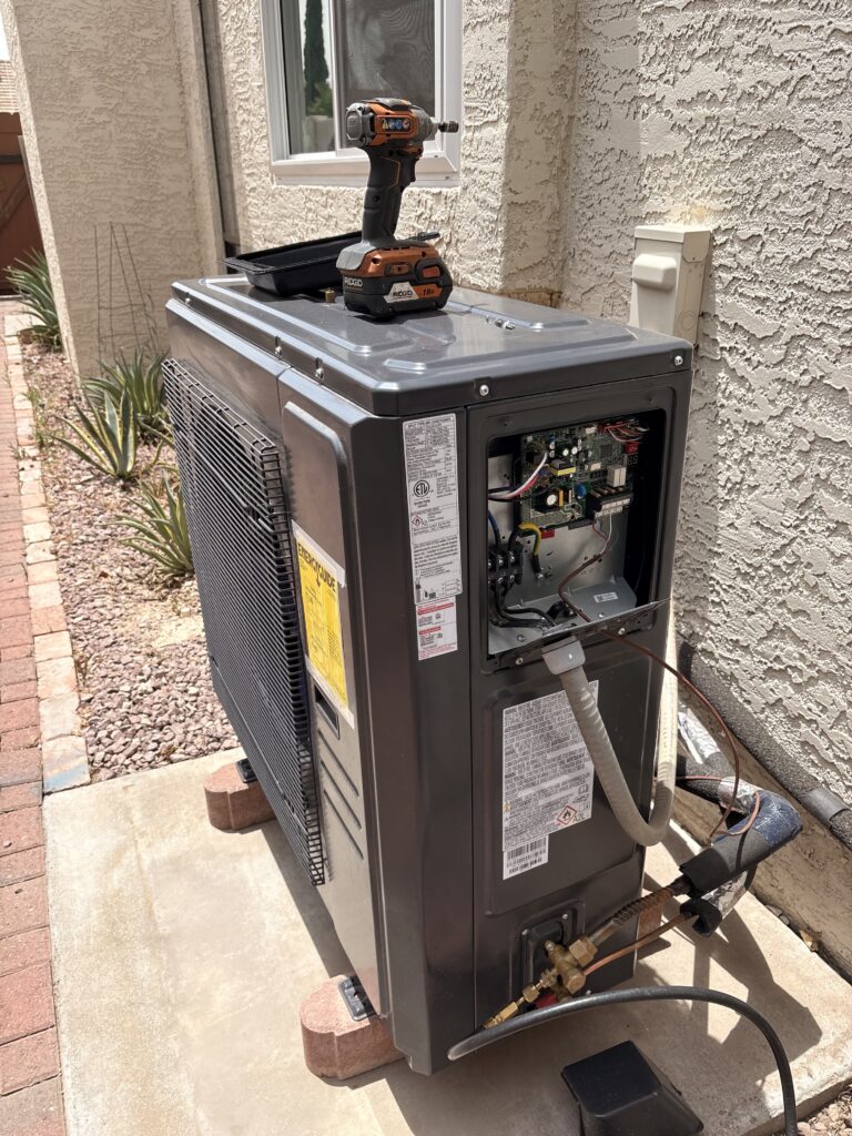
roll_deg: +0.2
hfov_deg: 53.1
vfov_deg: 67.3
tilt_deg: -24.1
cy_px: 568
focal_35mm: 26
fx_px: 853
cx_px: 426
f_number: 1.6
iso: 50
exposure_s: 1/1901
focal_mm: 5.96
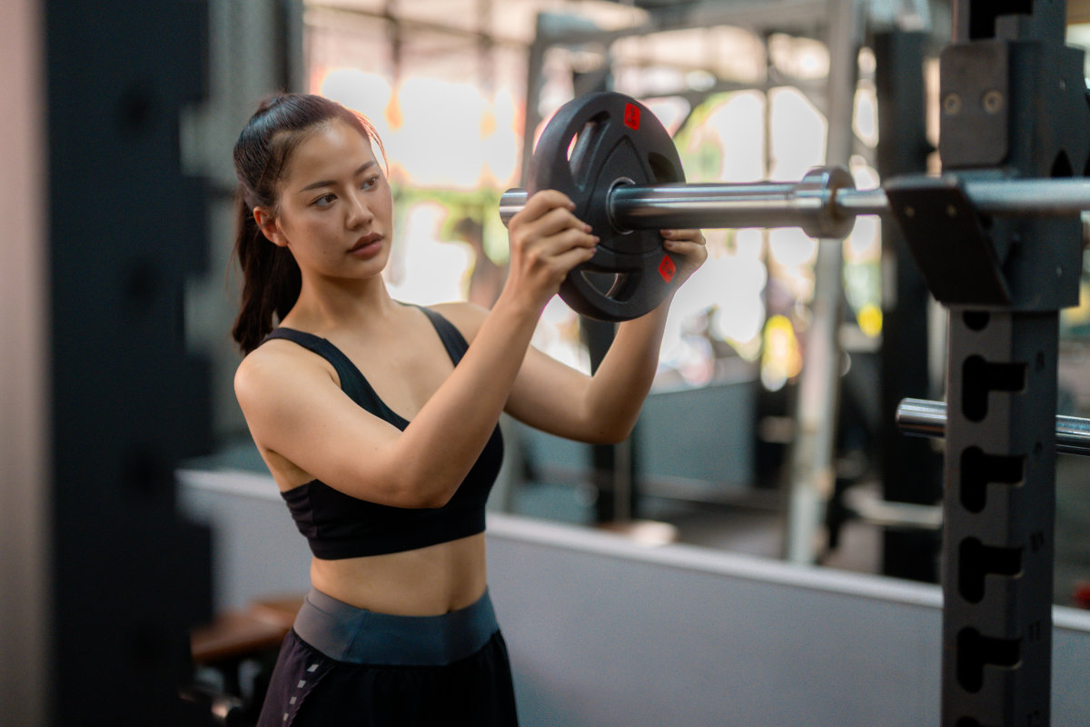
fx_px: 1514
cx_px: 545
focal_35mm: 50
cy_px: 364
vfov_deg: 27.0
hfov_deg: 39.6
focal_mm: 50
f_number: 1.2
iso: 800
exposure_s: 1/800
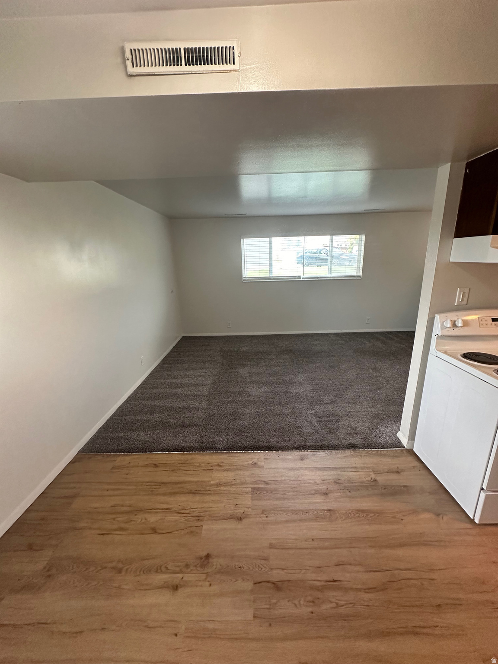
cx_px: 249
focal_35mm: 14
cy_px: 332
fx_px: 269
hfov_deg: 85.7
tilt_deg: -14.4
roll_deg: +1.6
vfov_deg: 102.1
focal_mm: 2.22
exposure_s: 1/120
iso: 250
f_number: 2.2
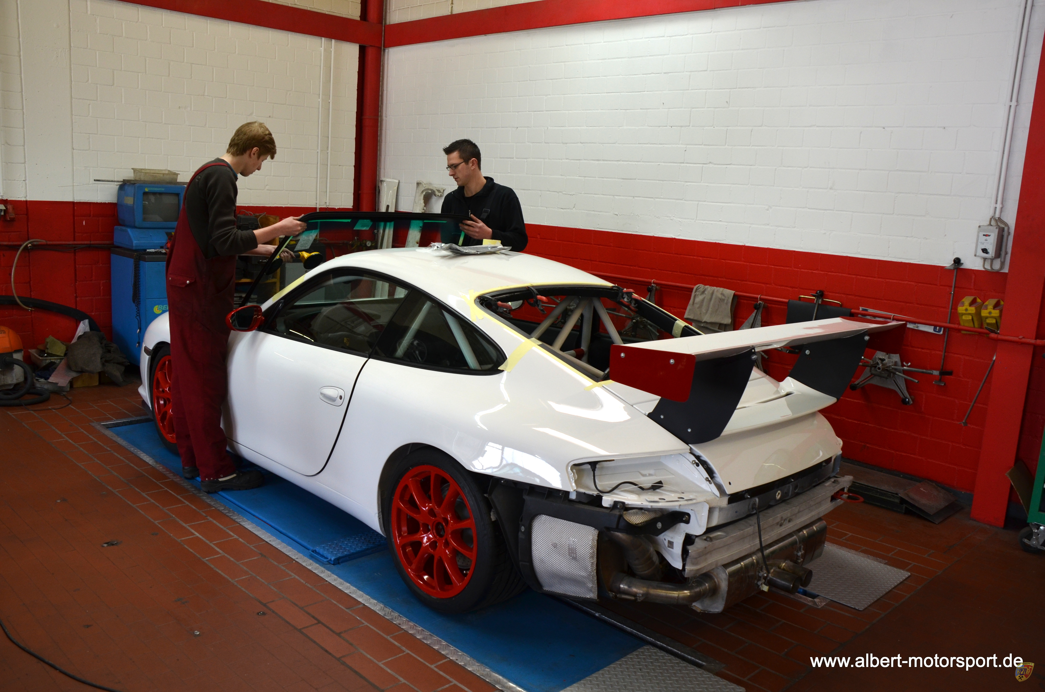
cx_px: 522
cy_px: 346
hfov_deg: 62.0
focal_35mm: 30
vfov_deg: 43.4
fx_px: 869
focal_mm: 20
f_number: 5
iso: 400
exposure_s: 1/100
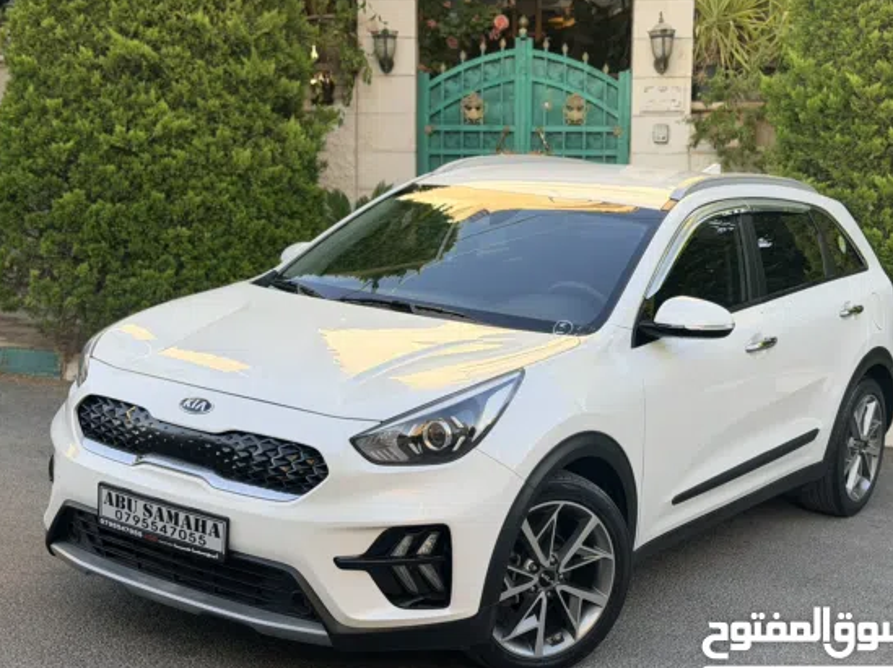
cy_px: 372
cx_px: 457
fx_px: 1444
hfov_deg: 34.4
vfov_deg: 26.1
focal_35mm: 56
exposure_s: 1/549
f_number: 1.78
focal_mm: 6.76
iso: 64
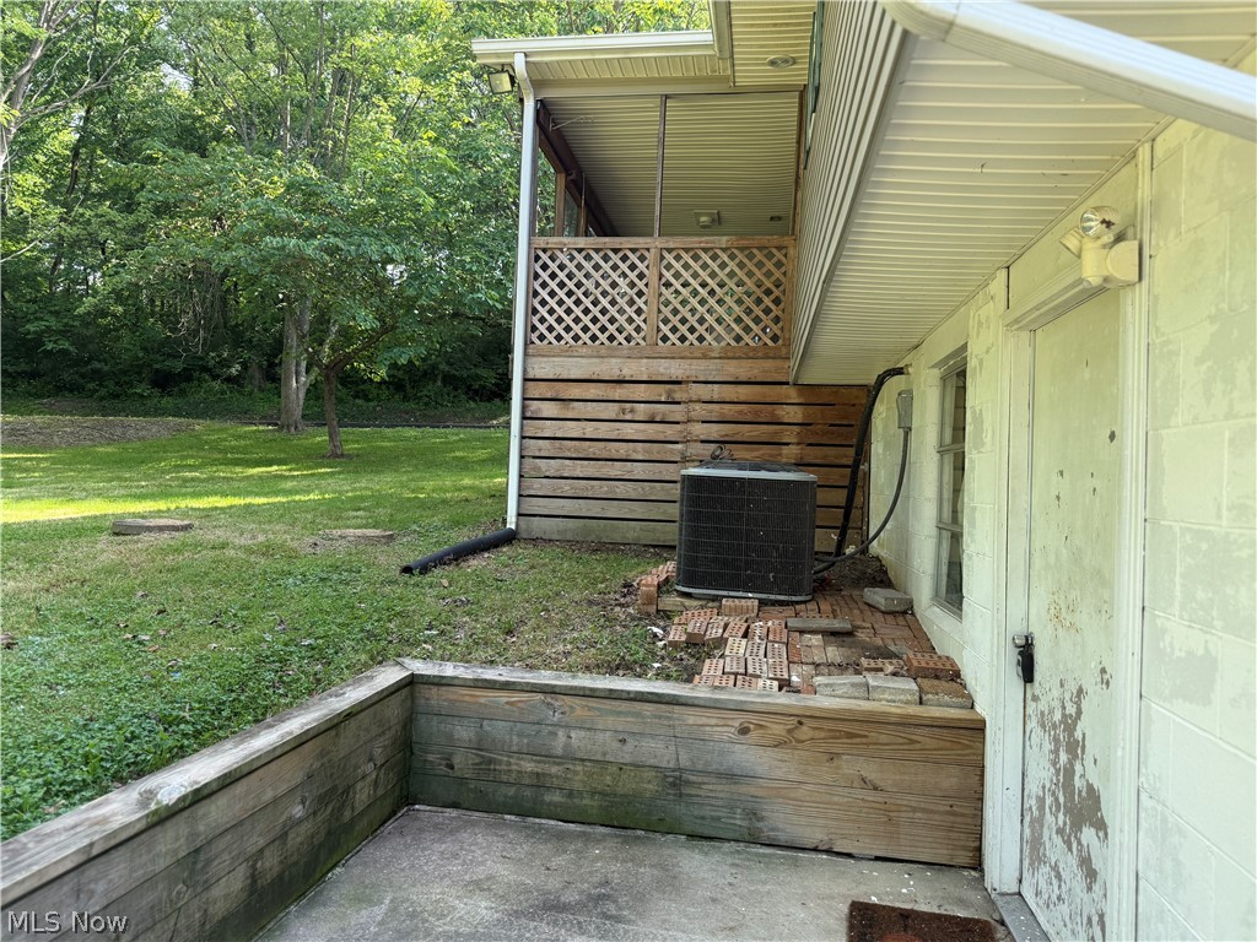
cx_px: 628
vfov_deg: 56.8
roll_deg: -3.3
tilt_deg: +1.8
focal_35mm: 24
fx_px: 872
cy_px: 471
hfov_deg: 71.6
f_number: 1.78
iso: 100
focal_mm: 6.76
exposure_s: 1/426
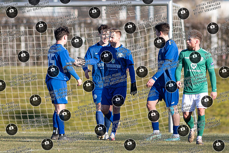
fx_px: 5870
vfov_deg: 1.5
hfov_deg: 2.2
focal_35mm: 923
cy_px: 74
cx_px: 70
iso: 200
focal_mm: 300
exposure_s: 1/1600
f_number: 3.2
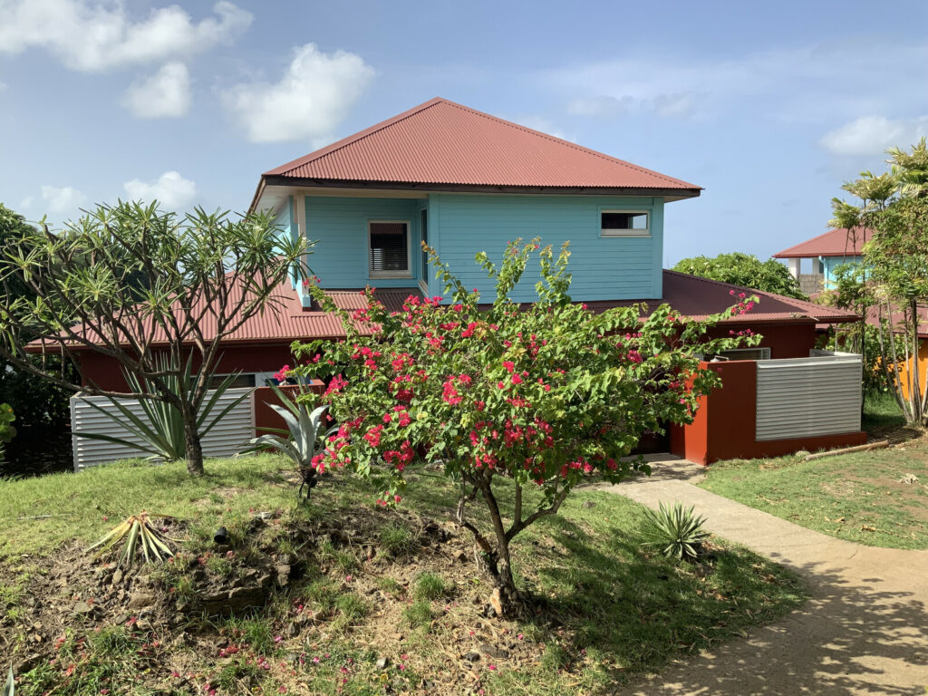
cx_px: 464
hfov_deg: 61.7
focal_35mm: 29
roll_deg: +1.1
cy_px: 348
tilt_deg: -4.6
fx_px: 777
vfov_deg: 48.2
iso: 16
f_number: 1.8
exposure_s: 1/1626
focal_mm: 3
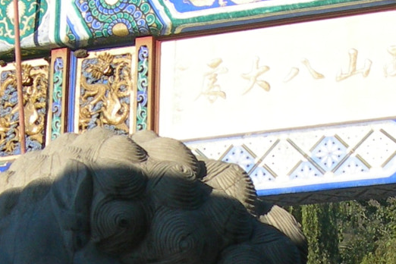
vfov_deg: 8.7
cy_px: 381
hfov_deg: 13.2
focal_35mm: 155
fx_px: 1705
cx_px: 255
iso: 50
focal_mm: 7.8
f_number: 4.8
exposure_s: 1/268
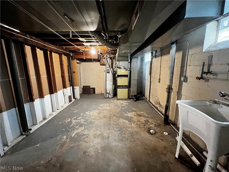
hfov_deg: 106.2
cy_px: 86
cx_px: 114
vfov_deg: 89.9
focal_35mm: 13
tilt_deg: -10.6
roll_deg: +0.6
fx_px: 86
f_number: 1.8
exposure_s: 1/30
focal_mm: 1.57
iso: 1600
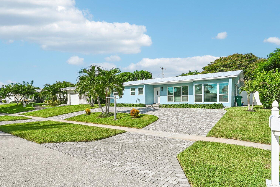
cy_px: 107
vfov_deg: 64.2
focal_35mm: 19
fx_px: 148
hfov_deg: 86.0
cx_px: 166
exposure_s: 1/6400
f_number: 8
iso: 1250
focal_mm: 14
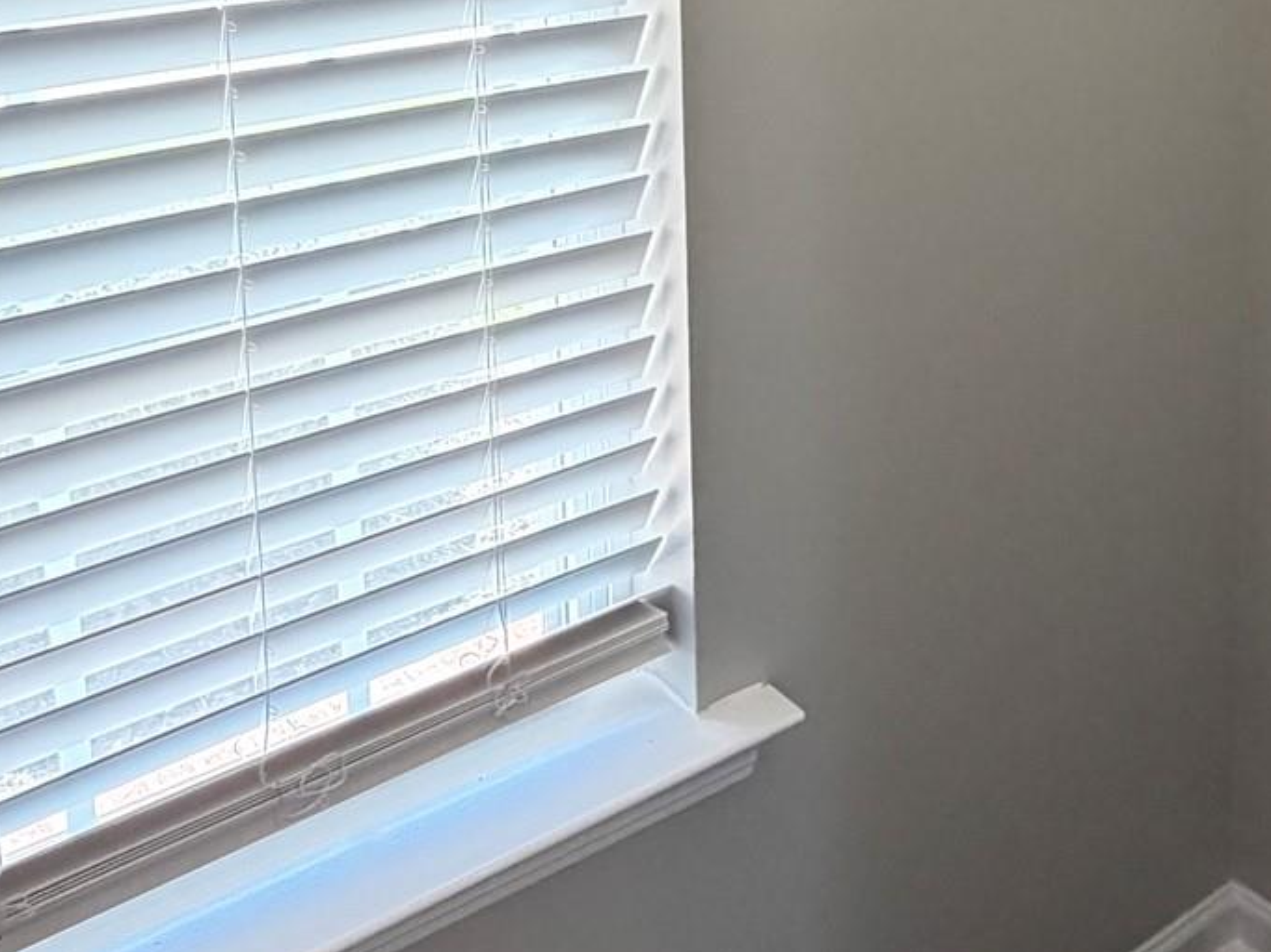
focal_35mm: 42
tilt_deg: -8.7
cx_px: 731
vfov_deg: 31.4
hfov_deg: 44.7
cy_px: -33
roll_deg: +1.1
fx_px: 1542
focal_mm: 2.22
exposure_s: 1/60
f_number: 2.2
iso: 500
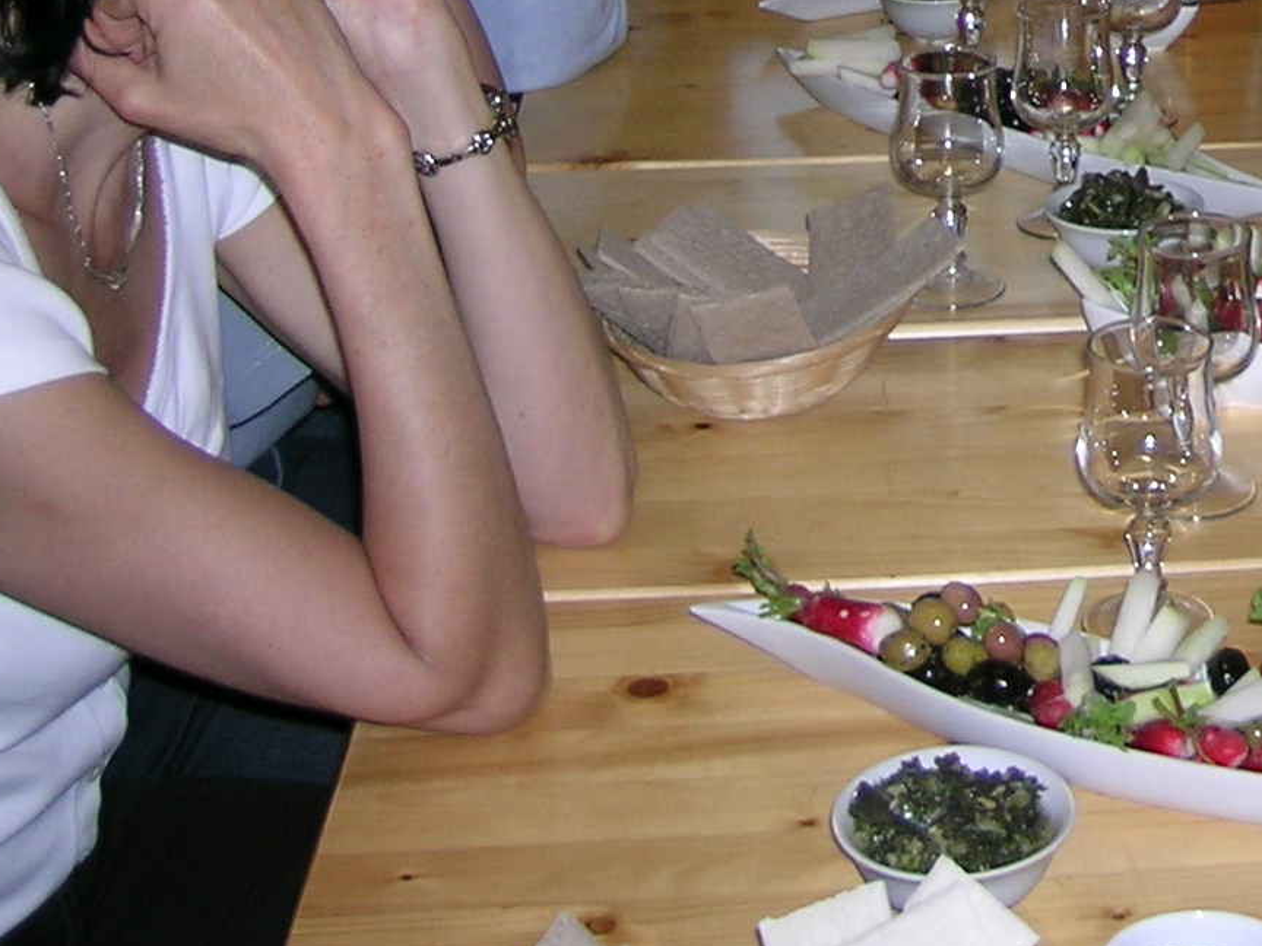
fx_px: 3062
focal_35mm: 84
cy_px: -349
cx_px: 1309
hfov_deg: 22.3
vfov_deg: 16.4
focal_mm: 5.8
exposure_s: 1/60.1
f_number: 2.8
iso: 50
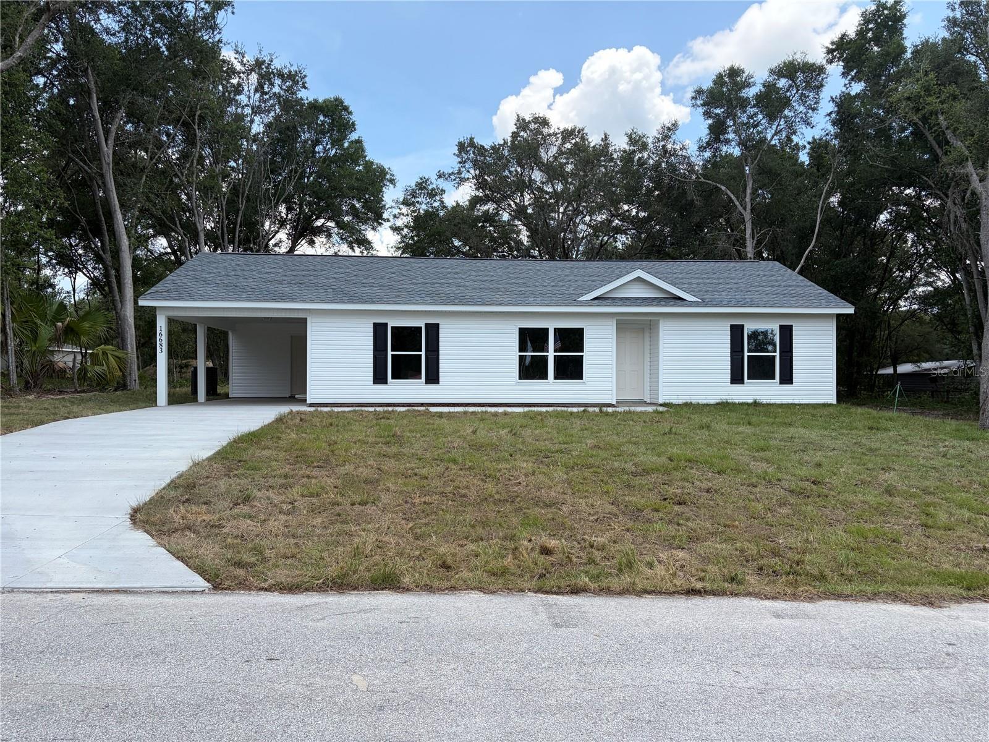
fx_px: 743
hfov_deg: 67.3
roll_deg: +0.4
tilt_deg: +0.5
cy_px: 371
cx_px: 494
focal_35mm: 26
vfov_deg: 53.1
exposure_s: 1/2283
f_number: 1.6
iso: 64
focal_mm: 5.96
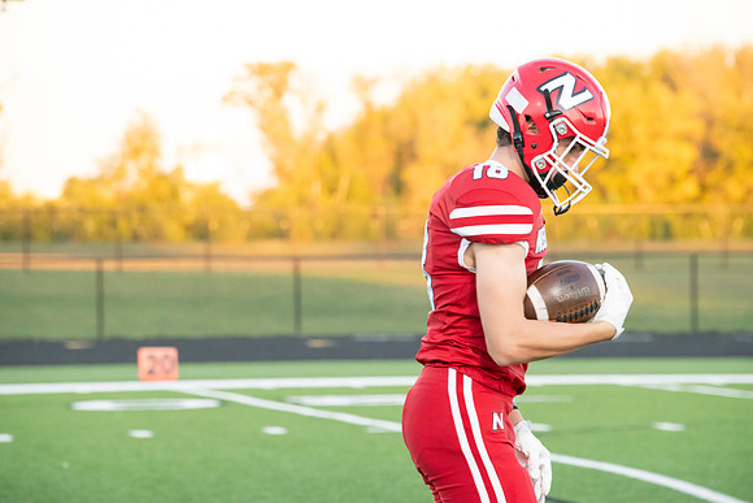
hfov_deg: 6.9
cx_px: 376
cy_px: 252
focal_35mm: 300
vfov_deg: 4.6
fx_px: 6276
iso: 8000
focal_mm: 300
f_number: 9
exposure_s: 1/500
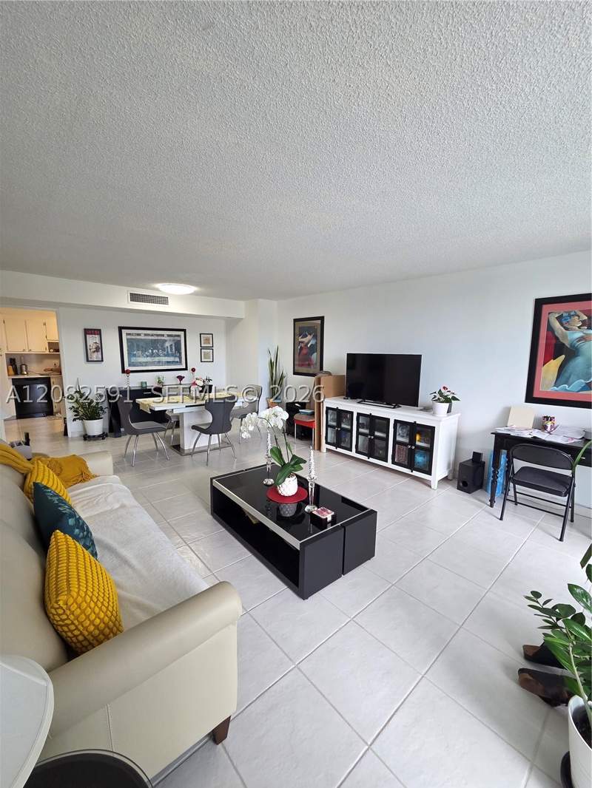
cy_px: 394
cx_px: 296
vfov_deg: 106.2
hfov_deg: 89.9
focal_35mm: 13
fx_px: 296
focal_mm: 2.2
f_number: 2.2
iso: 200
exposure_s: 1/120
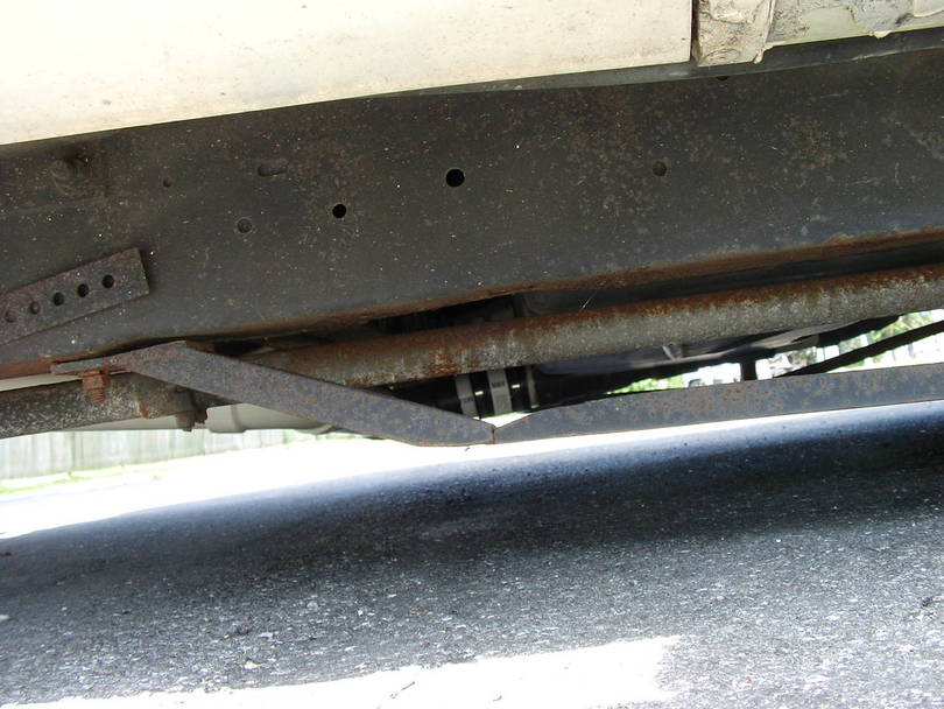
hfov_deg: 49.0
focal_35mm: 38
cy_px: 354
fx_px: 1037
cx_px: 472
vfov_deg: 37.7
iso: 53
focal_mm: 5.8
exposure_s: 1/48
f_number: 3.5
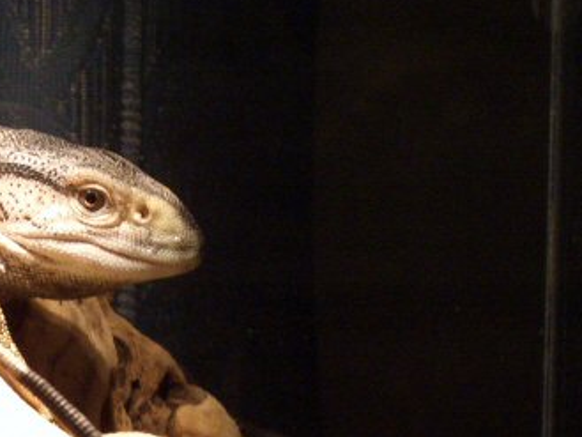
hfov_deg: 10.8
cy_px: 405
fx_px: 3027
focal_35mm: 180
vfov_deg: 8.2
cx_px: -113
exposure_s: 1/60
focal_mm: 12.2
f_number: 3.9
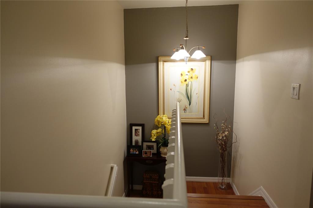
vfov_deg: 53.1
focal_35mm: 24
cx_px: 156
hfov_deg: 73.8
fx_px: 209
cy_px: 104
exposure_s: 1/30
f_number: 1.8
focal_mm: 8.8
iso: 125
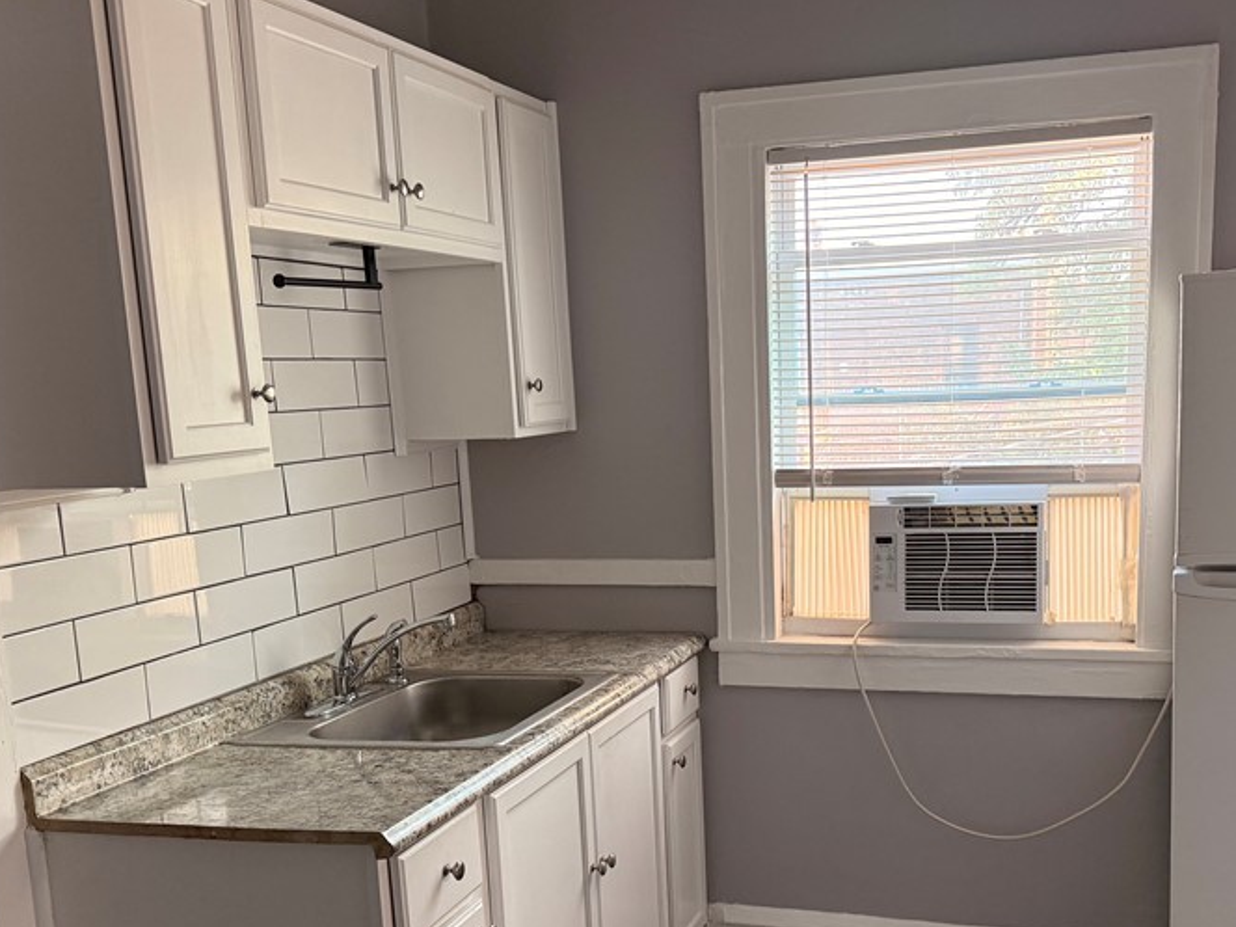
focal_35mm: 37
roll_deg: +2.5
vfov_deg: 38.3
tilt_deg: -10.6
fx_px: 1321
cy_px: 607
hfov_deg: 50.0
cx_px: 691
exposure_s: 1/72
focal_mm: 6.76
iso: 200
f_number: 1.78
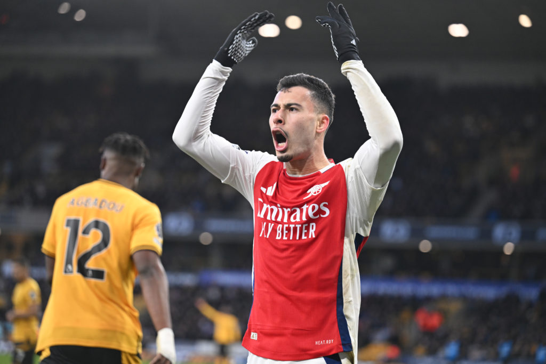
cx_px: 273
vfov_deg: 10.6
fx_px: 1972
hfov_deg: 15.8
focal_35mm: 130
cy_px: 182
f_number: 3.2
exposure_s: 1/1000
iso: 2000
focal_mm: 130
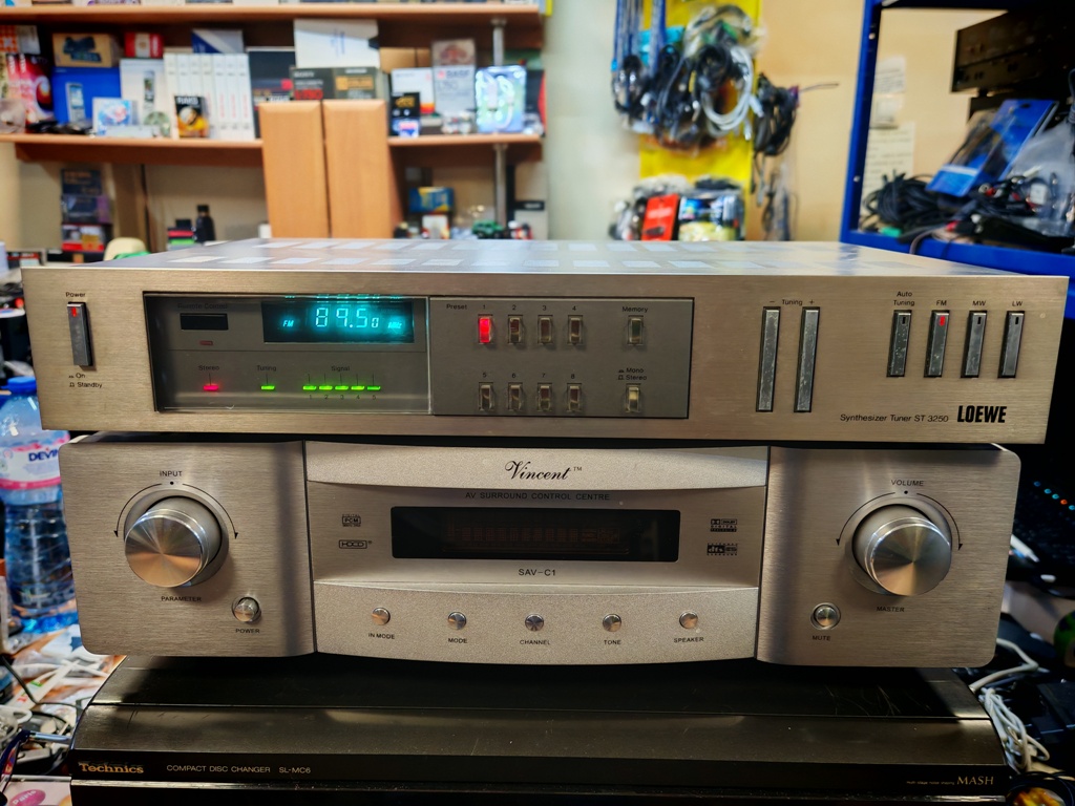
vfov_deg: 51.4
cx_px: 538
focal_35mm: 27
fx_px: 838
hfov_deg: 65.3
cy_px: 403
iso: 640
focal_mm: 6.67
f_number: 1.9
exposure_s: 1/33
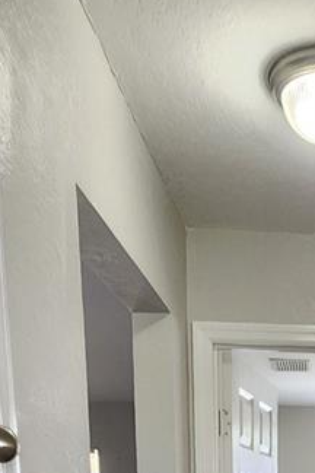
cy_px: 670
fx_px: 656
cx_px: 351
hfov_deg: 25.0
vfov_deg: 28.9
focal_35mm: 50
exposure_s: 1/60
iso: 250
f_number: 2.2
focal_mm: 2.2
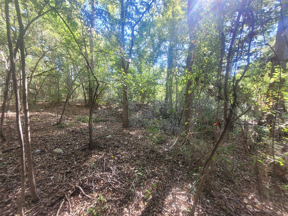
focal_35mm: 13
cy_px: 108
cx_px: 144
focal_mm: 1.74
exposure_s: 1/59
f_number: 2.2
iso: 64
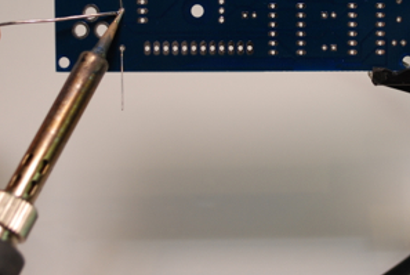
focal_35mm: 91
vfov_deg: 14.9
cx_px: 291
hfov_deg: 22.2
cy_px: 19
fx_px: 1038
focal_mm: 30
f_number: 4.8
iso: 200
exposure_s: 1/60
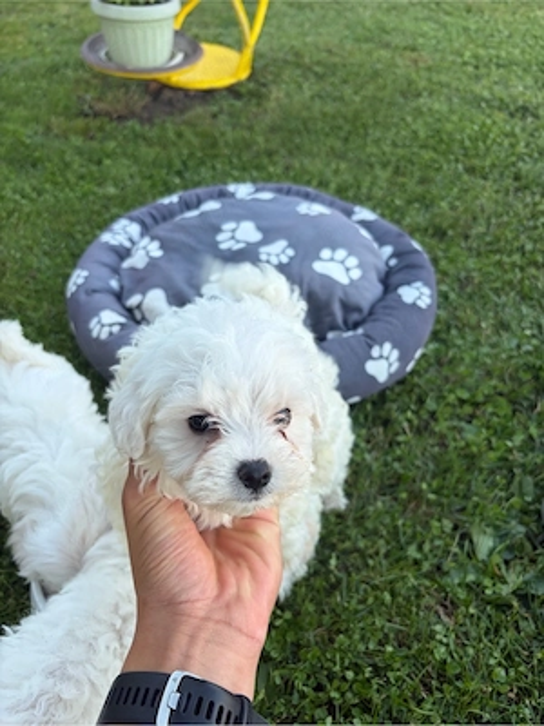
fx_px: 545
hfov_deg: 53.1
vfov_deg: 67.3
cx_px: 272
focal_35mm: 26
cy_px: 363
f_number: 1.6
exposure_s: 1/129
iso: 32
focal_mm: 5.96
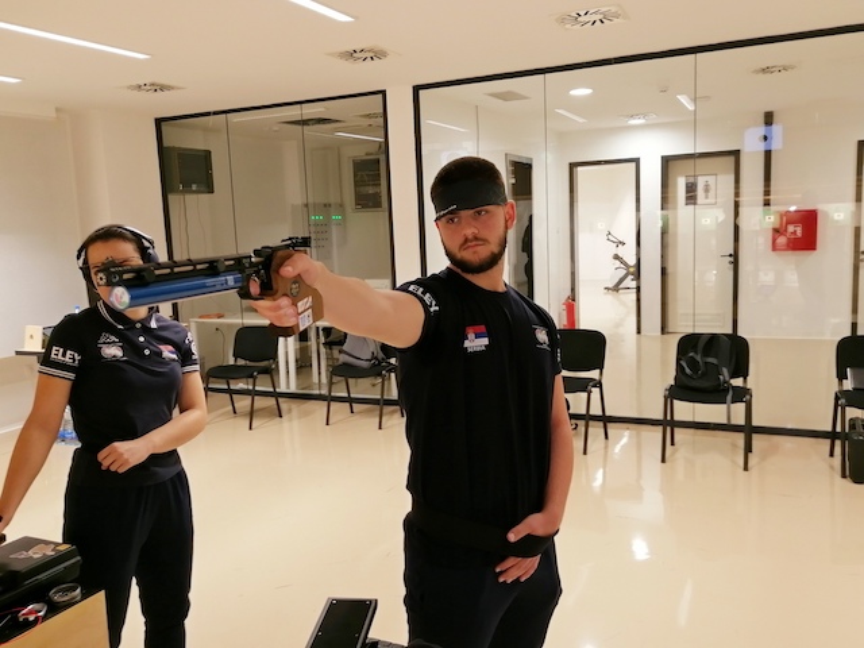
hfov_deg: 60.0
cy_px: 324
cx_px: 432
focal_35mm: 30
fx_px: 749
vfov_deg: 46.8
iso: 80
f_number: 1.8
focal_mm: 5.4
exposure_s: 1/33.3
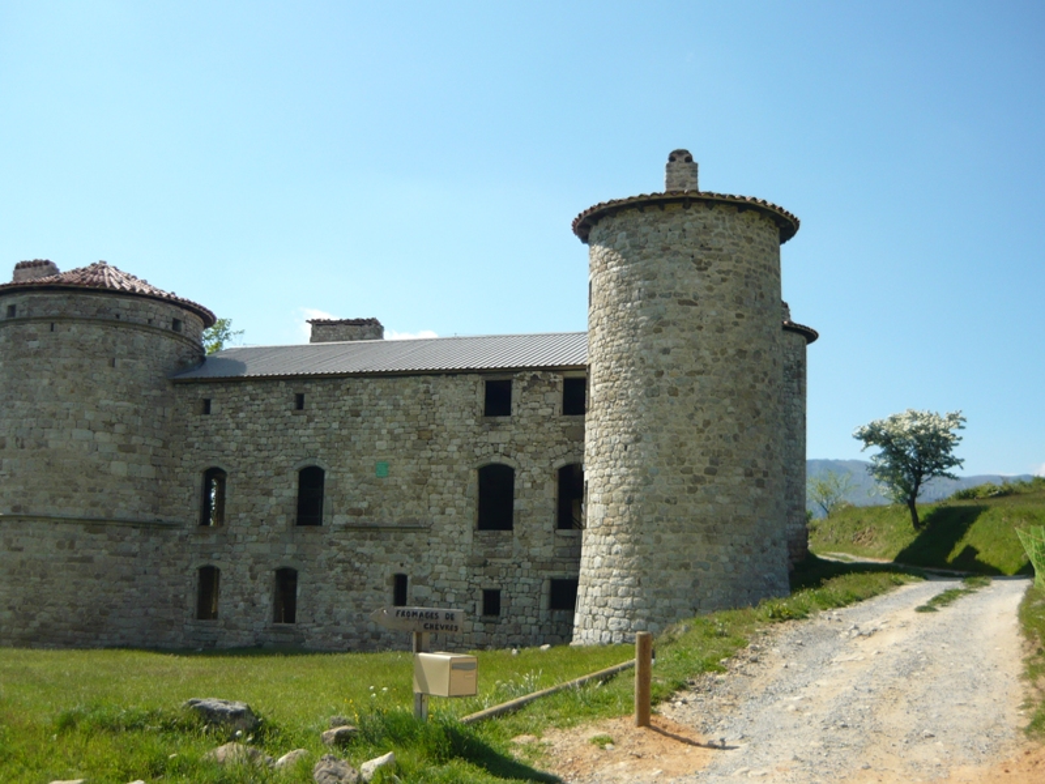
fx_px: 1117
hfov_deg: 50.1
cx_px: 522
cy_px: 392
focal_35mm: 37
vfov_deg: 38.7
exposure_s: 1/160
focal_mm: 5.5
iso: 100
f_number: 8
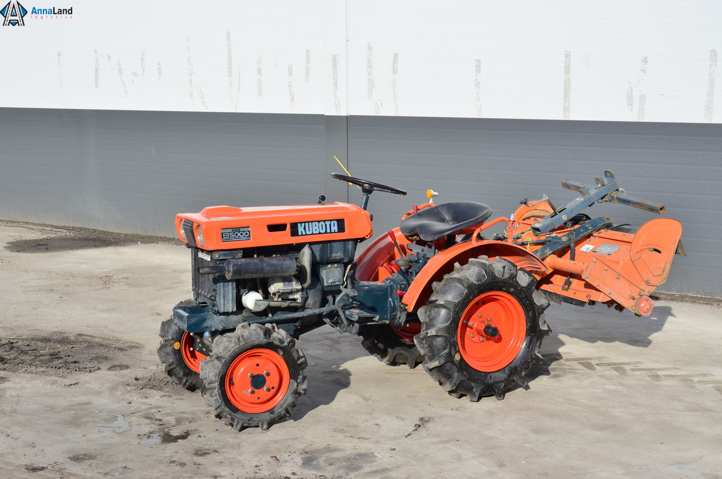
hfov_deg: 37.9
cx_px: 361
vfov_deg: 25.6
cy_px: 240
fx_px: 1051
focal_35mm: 52
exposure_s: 1/250
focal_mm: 35
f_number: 10
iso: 125
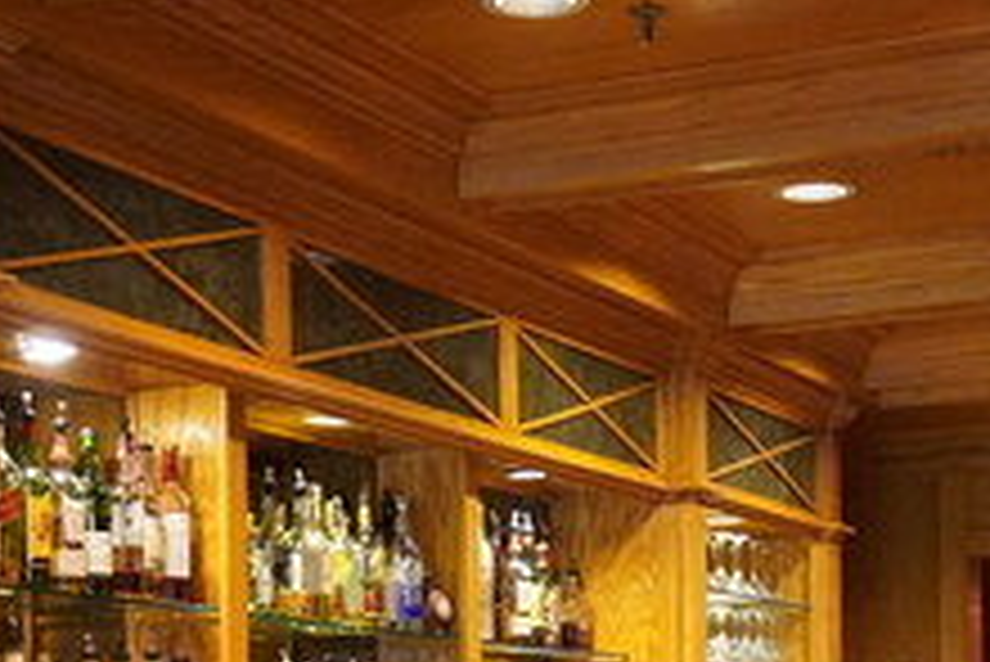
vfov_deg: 14.5
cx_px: 508
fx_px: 2477
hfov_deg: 22.6
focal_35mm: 90
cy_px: 885
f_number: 4
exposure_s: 1/125
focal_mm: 22
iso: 6400
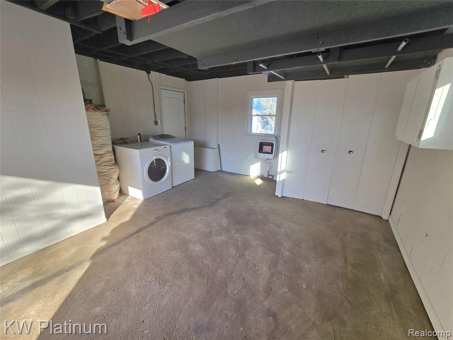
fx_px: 170
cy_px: 170
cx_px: 226
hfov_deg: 106.2
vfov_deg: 89.9
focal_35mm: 13
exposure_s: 1/256
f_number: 2.2
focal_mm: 2.2
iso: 50
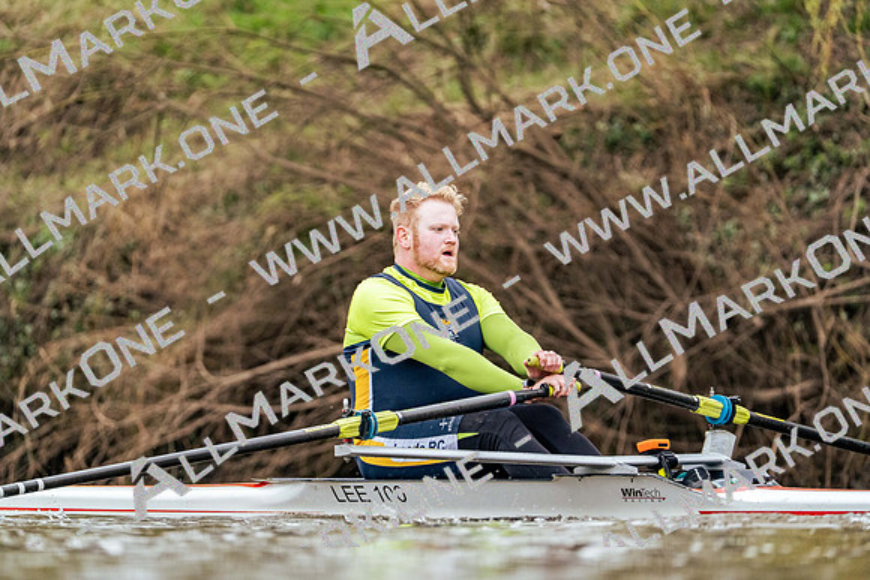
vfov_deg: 3.0
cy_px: 290
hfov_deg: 4.5
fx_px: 11022
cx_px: 435
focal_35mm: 456
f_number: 6.3
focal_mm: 456
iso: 5000
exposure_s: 1/1600
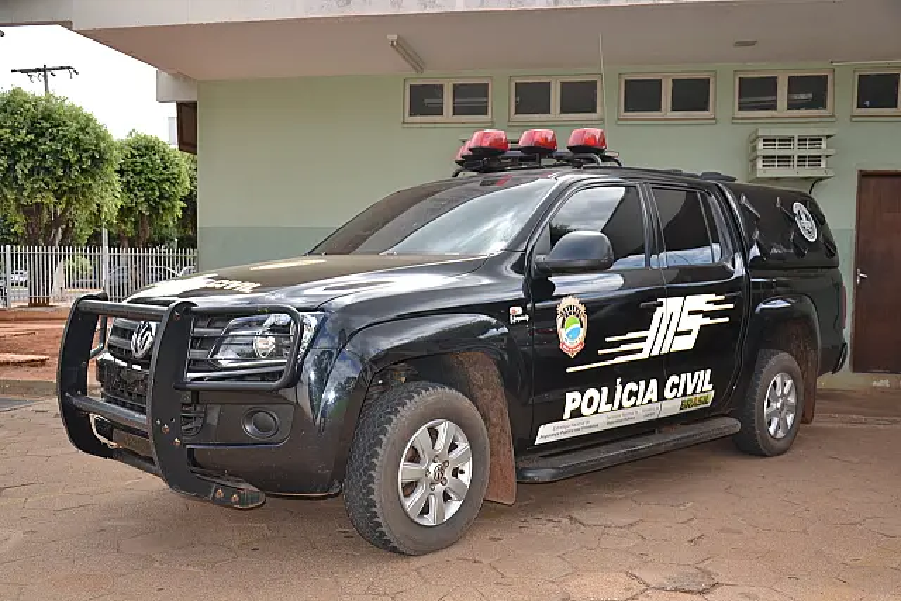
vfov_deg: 40.0
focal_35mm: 33
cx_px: 450
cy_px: 300
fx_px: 826
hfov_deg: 57.2
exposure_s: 1/200
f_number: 5
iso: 100
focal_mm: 22
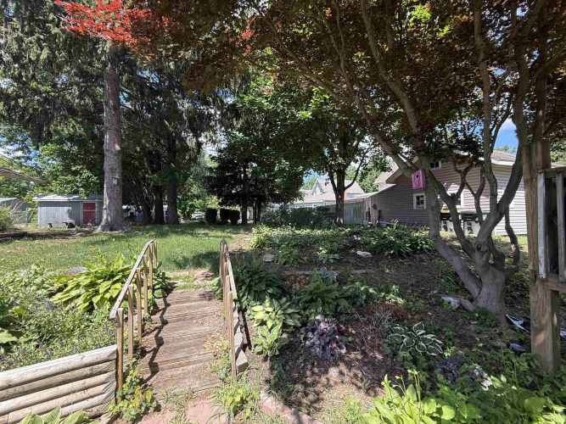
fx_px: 229
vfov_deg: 85.7
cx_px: 283
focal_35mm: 14
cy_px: 212
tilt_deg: +1.3
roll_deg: -0.3
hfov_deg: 102.1
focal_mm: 2.22
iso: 80
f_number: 2.2
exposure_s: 1/424
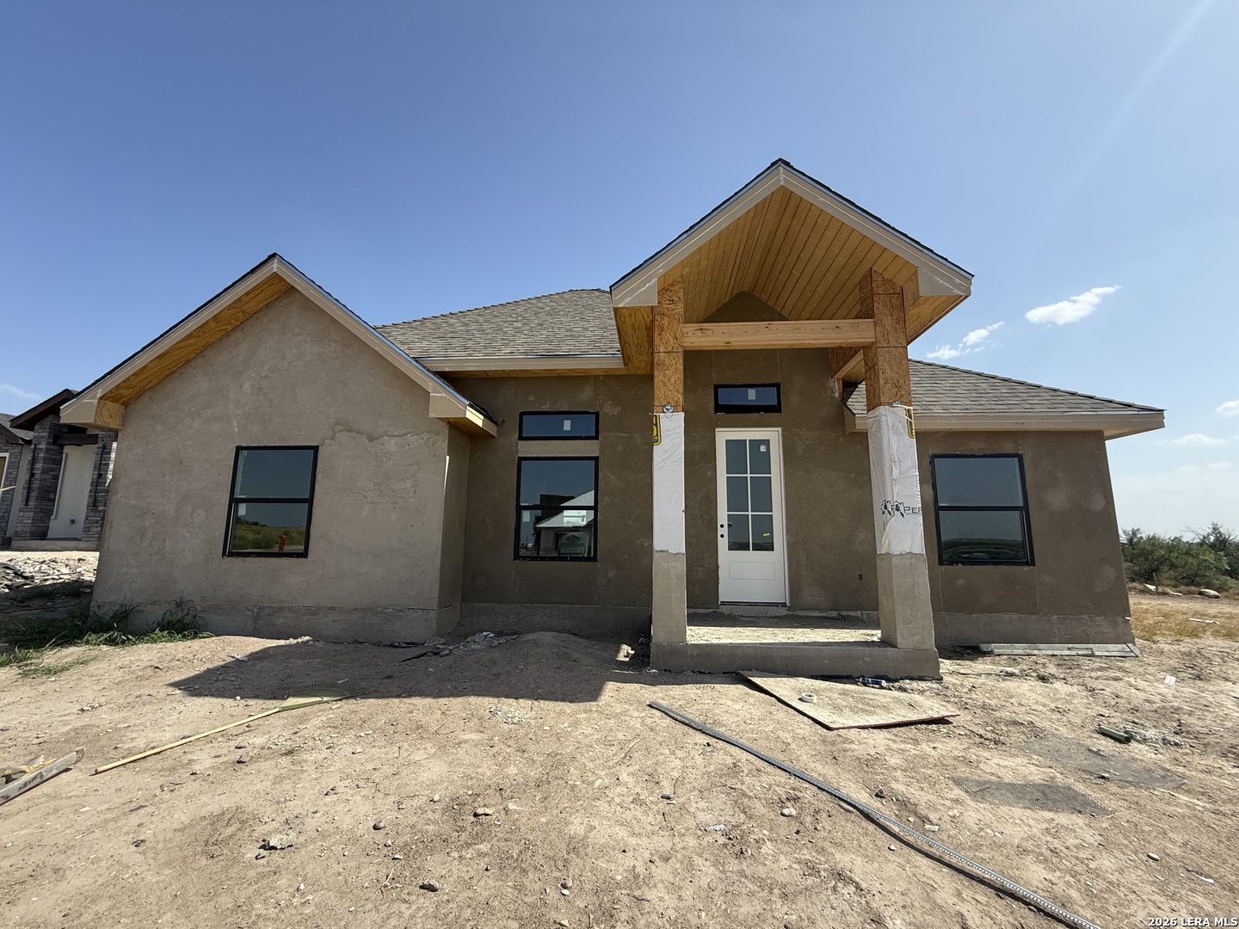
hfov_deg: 102.1
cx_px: 620
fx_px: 501
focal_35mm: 14
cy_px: 464
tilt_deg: +8.1
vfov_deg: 85.7
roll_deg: -0.6
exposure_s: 1/1235
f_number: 2.2
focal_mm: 2.22
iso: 50
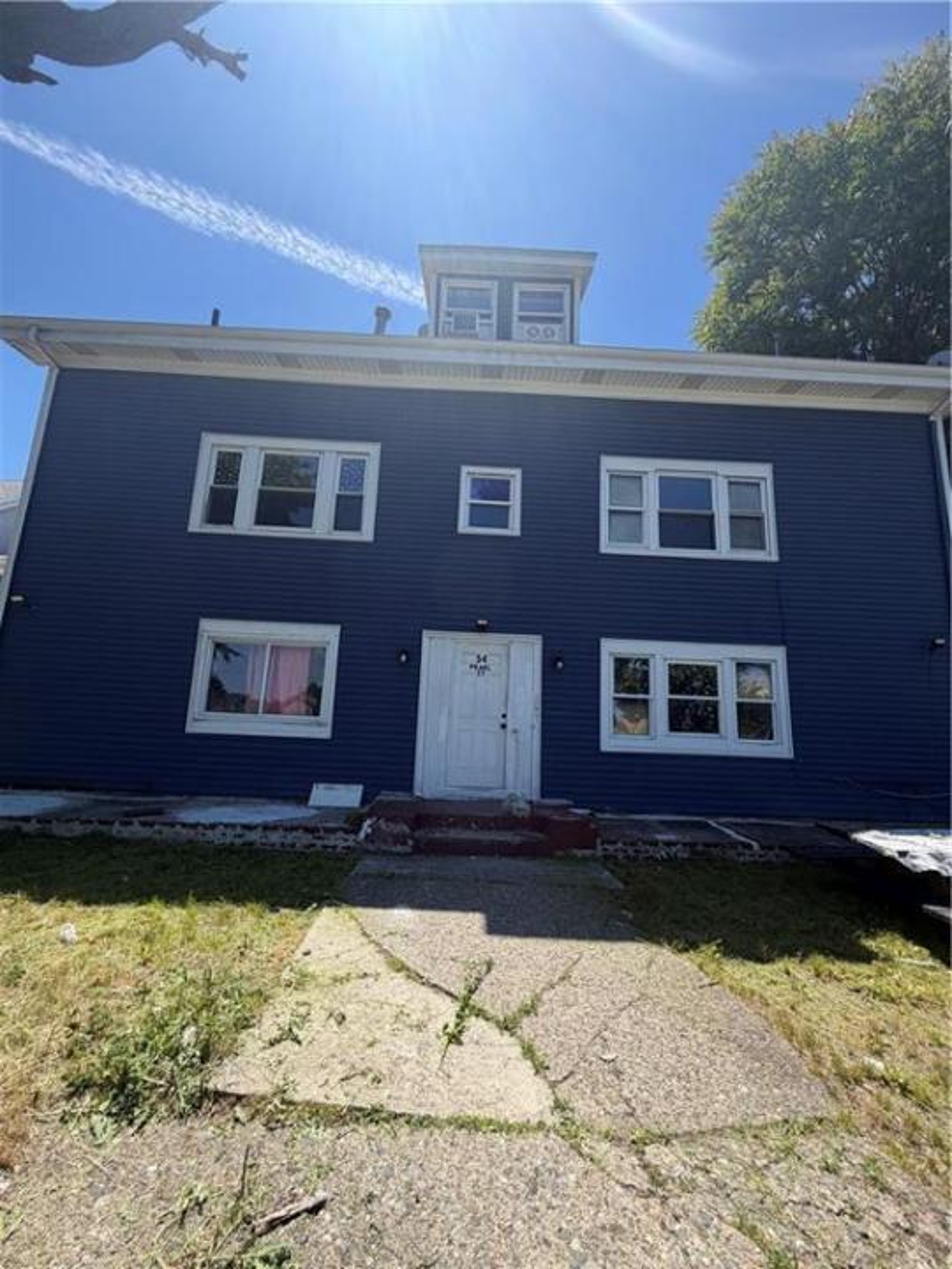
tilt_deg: +8.3
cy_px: 634
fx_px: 513
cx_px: 476
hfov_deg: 85.7
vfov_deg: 102.1
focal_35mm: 14
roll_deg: -2.6
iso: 32
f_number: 2.2
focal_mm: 2.22
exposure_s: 1/770
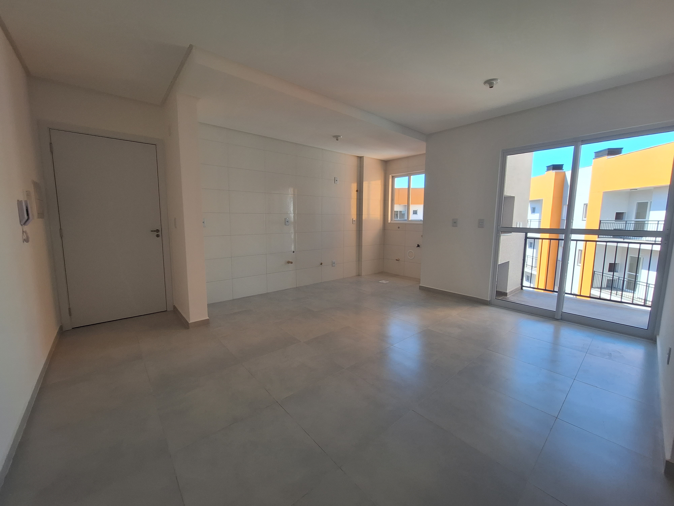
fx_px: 253
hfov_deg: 106.2
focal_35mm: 13
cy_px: 253
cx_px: 337
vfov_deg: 89.9
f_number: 2.2
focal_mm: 1.74
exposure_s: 1/236
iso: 40
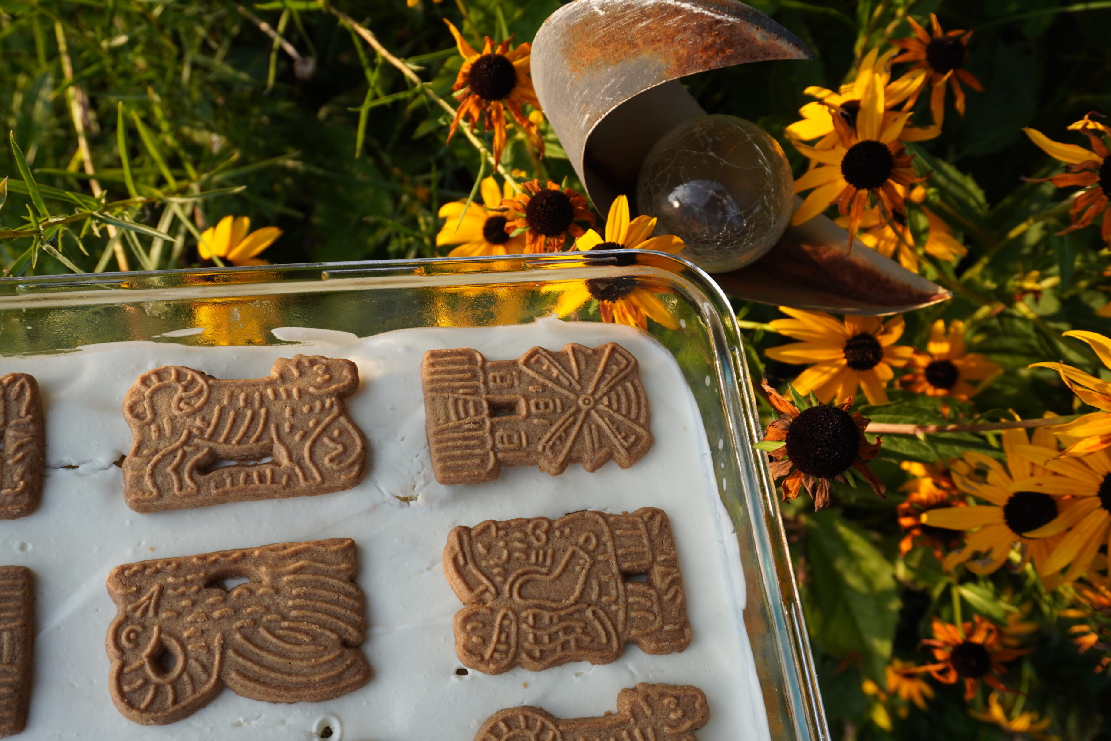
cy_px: 370
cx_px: 556
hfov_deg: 55.1
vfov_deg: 38.4
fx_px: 1065
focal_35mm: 34
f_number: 5.6
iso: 160
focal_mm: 23
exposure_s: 1/160
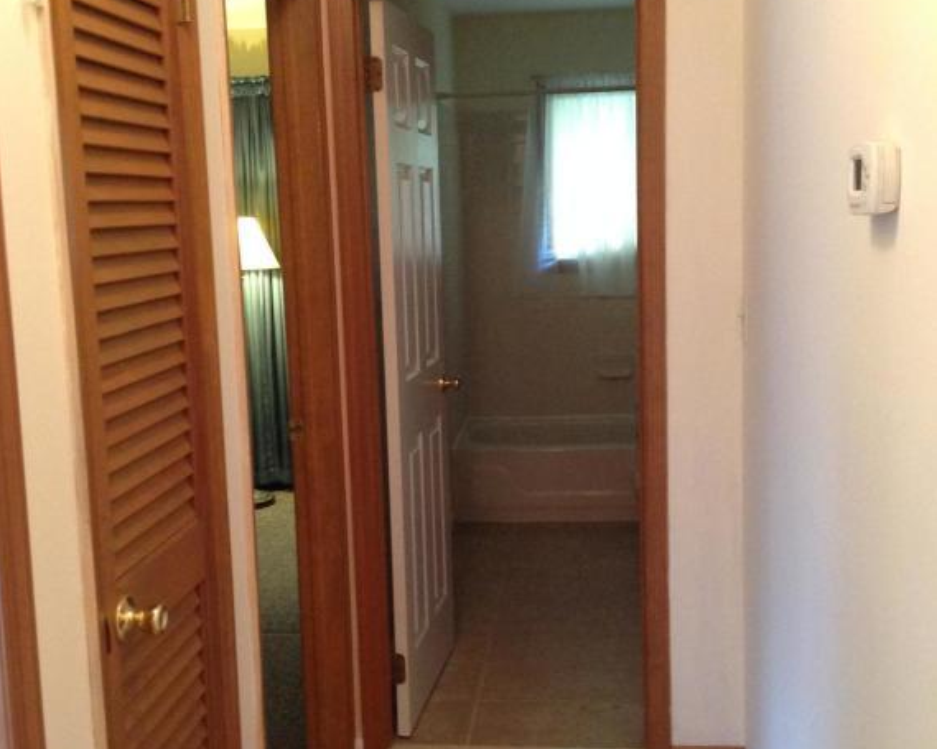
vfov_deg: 32.7
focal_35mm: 46
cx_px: 468
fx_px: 1275
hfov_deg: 40.3
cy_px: 370
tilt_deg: -3.7
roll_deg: +1.5
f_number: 2.4
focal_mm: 4.28
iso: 320
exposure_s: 1/15
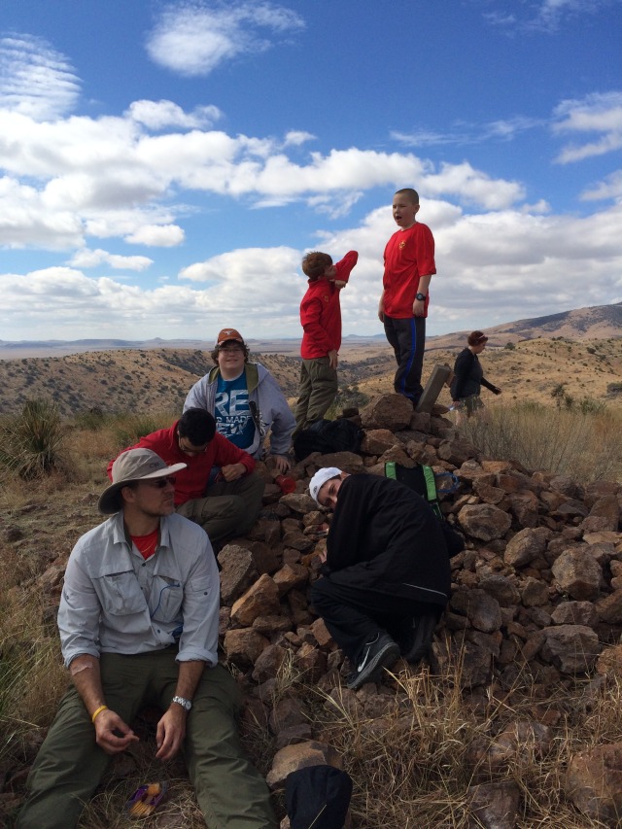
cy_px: 414
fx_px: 695
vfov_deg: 61.7
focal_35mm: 29
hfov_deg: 48.2
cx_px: 311
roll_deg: +0.4
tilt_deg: -5.9
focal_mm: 4.15
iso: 32
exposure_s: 1/3731
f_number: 2.2
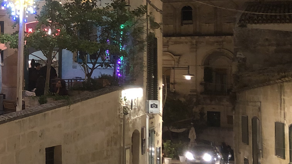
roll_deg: -1.1
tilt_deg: +3.7
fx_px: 627
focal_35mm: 81
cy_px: 35
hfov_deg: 24.1
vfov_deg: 14.8
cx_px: -49
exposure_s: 1/6
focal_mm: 4
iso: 100
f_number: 1.8
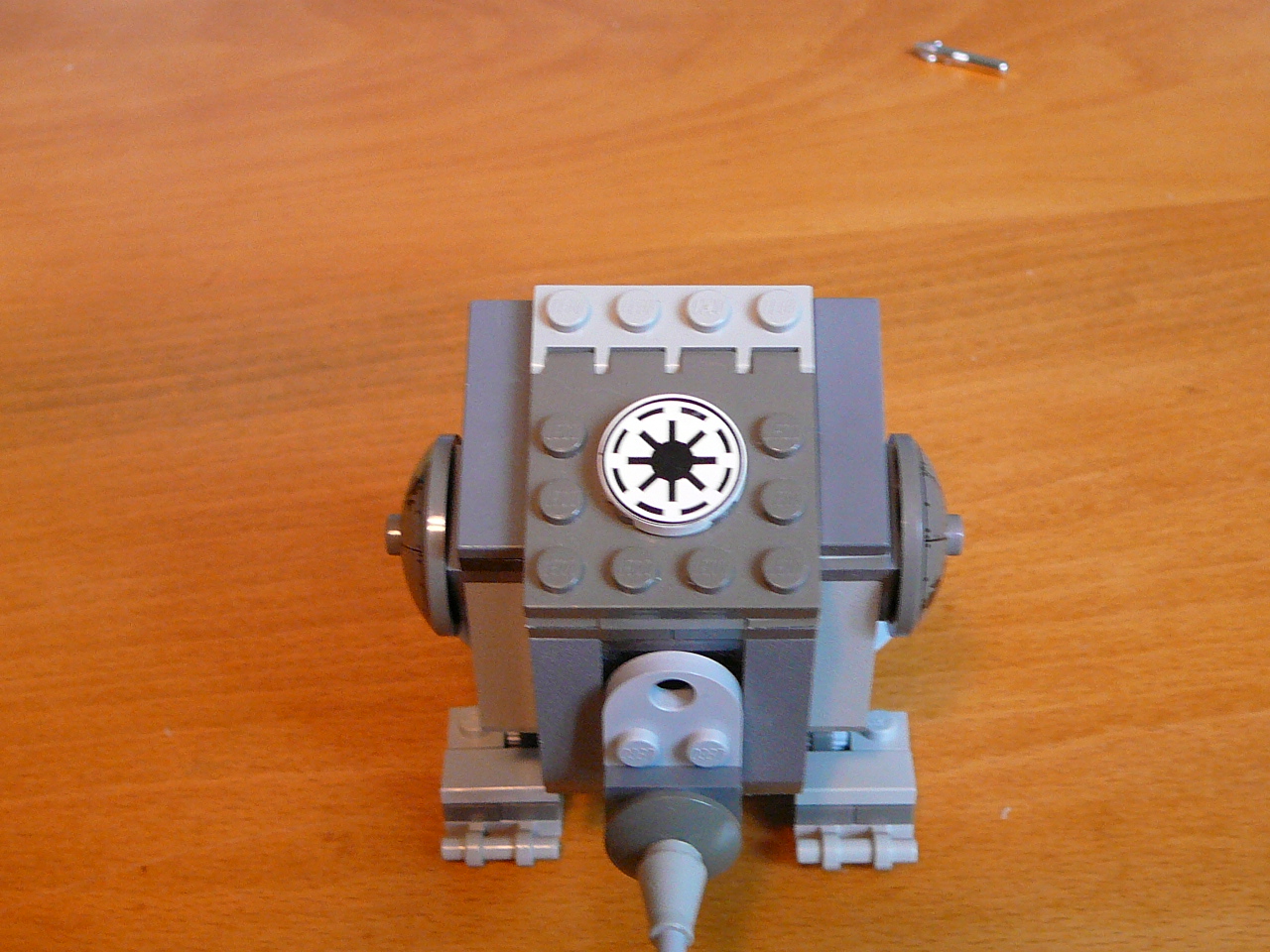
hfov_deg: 35.5
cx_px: 635
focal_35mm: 54
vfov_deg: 27.0
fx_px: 1981
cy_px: 476
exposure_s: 1/15
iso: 200
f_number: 3.2
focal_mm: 6.4
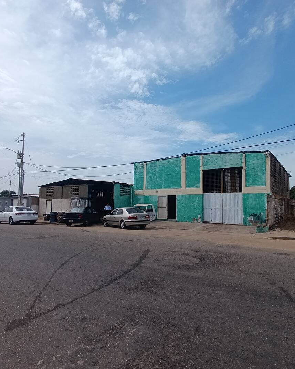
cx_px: 168
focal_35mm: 21
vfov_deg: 77.6
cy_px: 185
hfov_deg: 65.2
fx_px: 229
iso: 50
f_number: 2.2
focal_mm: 1.65
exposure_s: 1/1506
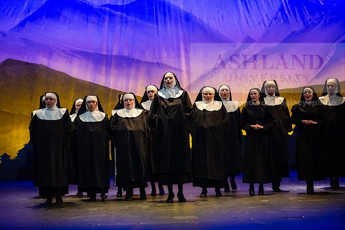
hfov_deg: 17.1
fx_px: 1150
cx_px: 172
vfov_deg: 11.4
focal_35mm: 120
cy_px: 115
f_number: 3.2
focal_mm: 120
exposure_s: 1/200
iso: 5000
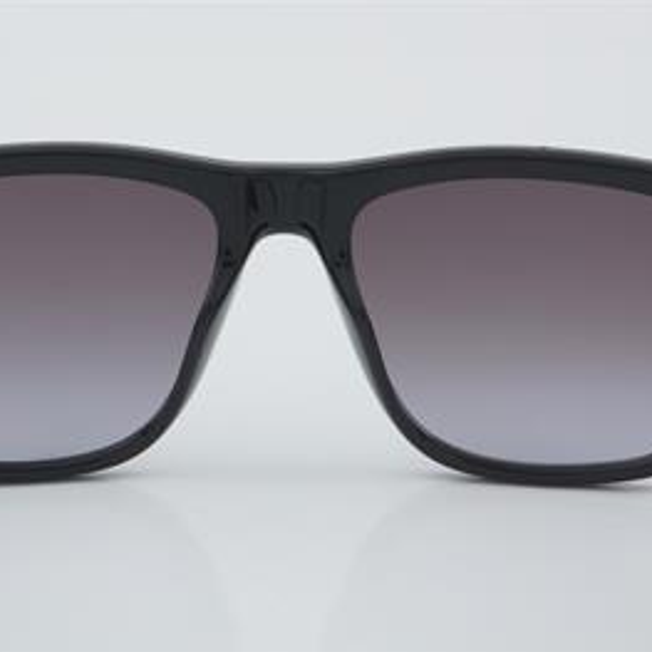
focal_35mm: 107
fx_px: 2273
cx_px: 288
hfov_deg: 16.3
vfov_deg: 16.3
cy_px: 327
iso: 100
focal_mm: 55
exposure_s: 1/4
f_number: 32
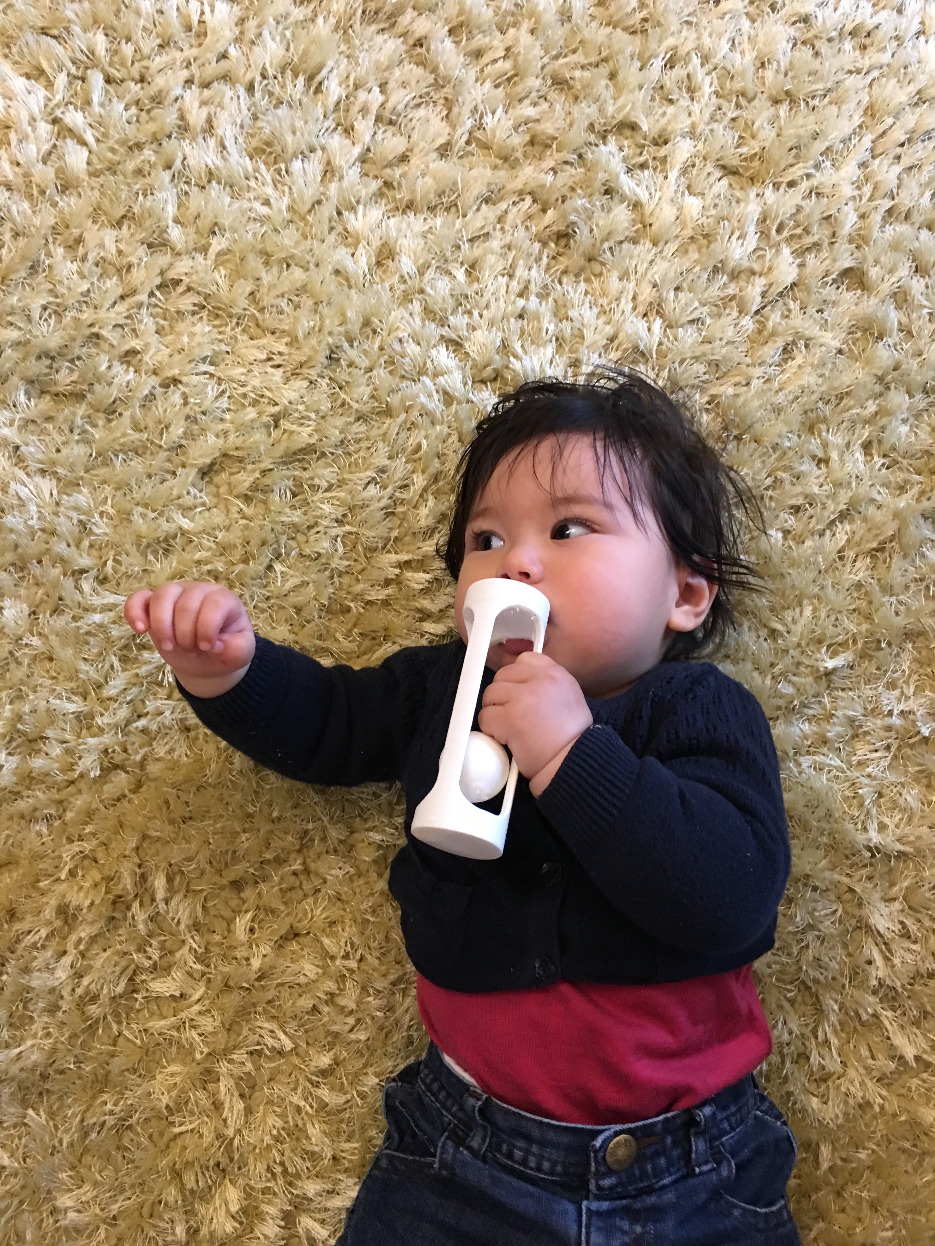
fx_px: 1044
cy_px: 623
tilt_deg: -83.9
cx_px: 468
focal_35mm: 29
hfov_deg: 48.2
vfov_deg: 61.7
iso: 100
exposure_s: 1/10
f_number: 2.2
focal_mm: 4.15
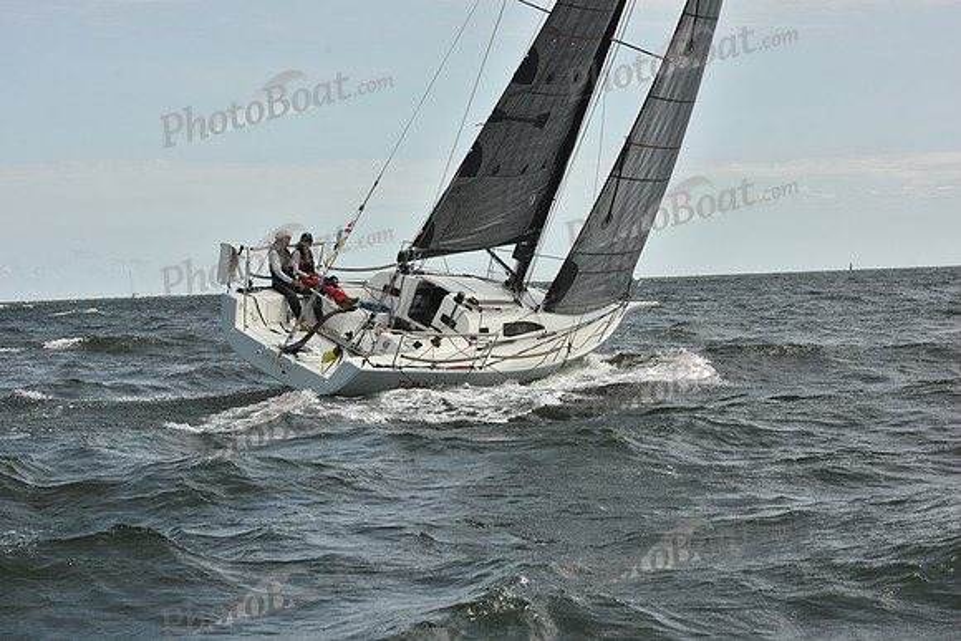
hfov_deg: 21.5
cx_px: 480
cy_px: 320
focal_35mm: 95
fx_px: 2536
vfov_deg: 14.4
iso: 250
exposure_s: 1/800
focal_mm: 95
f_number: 9
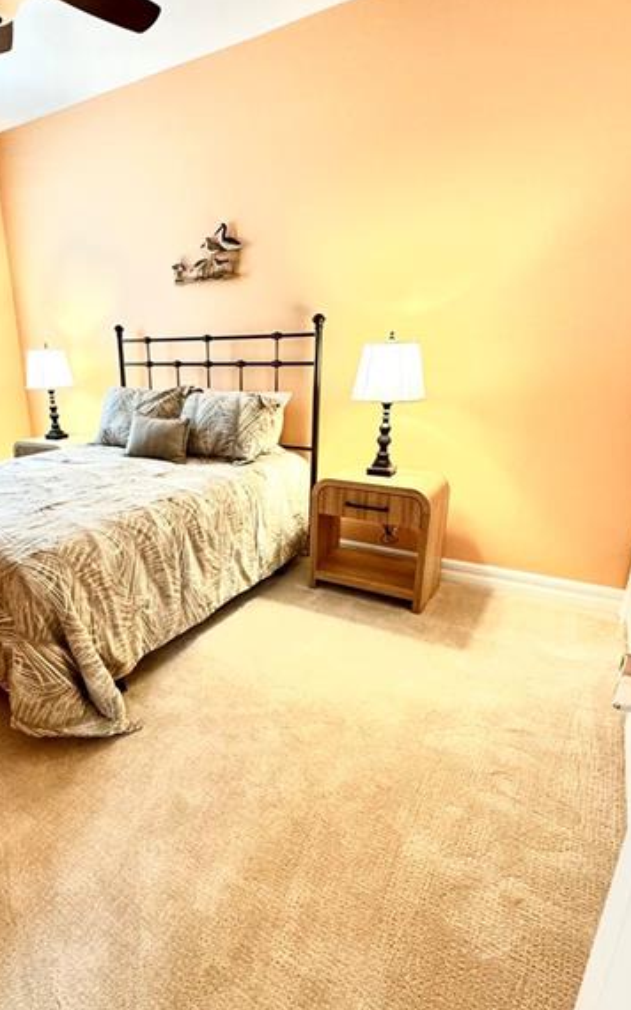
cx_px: 214
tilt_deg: -19.4
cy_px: 528
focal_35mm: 20
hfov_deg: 58.4
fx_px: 551
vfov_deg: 85.0
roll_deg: +1.0
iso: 200
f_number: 2.2
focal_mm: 2.22
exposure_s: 1/60
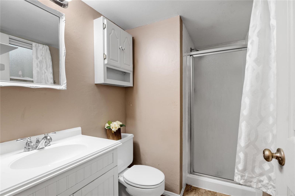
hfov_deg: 96.7
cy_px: 98
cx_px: 148
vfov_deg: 73.7
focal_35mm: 16
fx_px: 131
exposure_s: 1/30
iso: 400
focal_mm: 8
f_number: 8
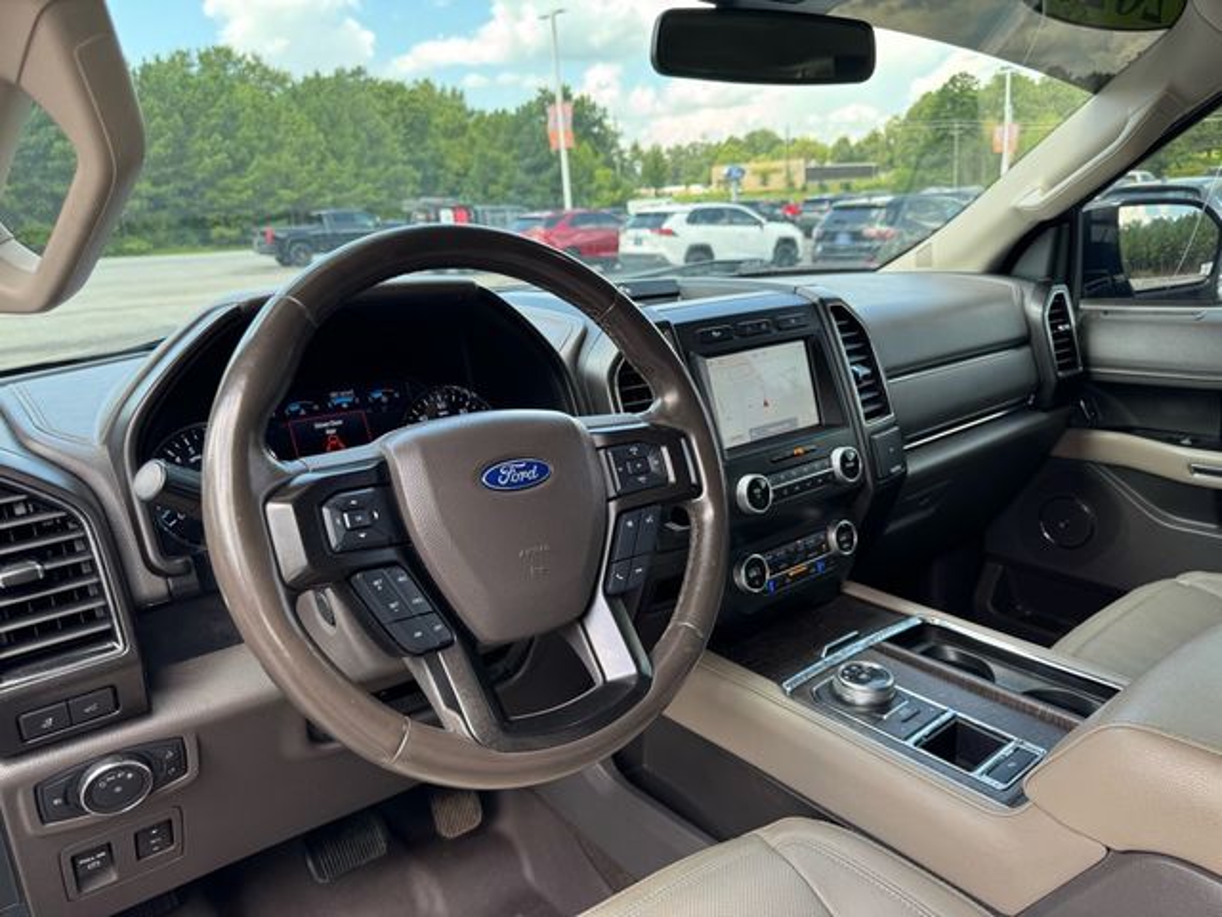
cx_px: 611
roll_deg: +3.1
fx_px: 847
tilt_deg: -16.0
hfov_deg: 71.6
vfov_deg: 56.8
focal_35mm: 24
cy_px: 458
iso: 64
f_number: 1.78
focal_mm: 6.76
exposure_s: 1/212
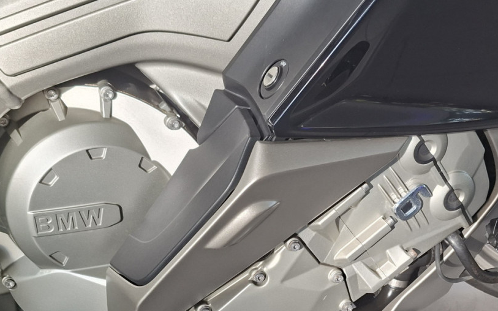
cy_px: 225
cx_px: 281
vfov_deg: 26.6
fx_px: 651
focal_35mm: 48
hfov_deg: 41.8
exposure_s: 1/176
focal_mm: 5.54
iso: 40
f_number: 1.8
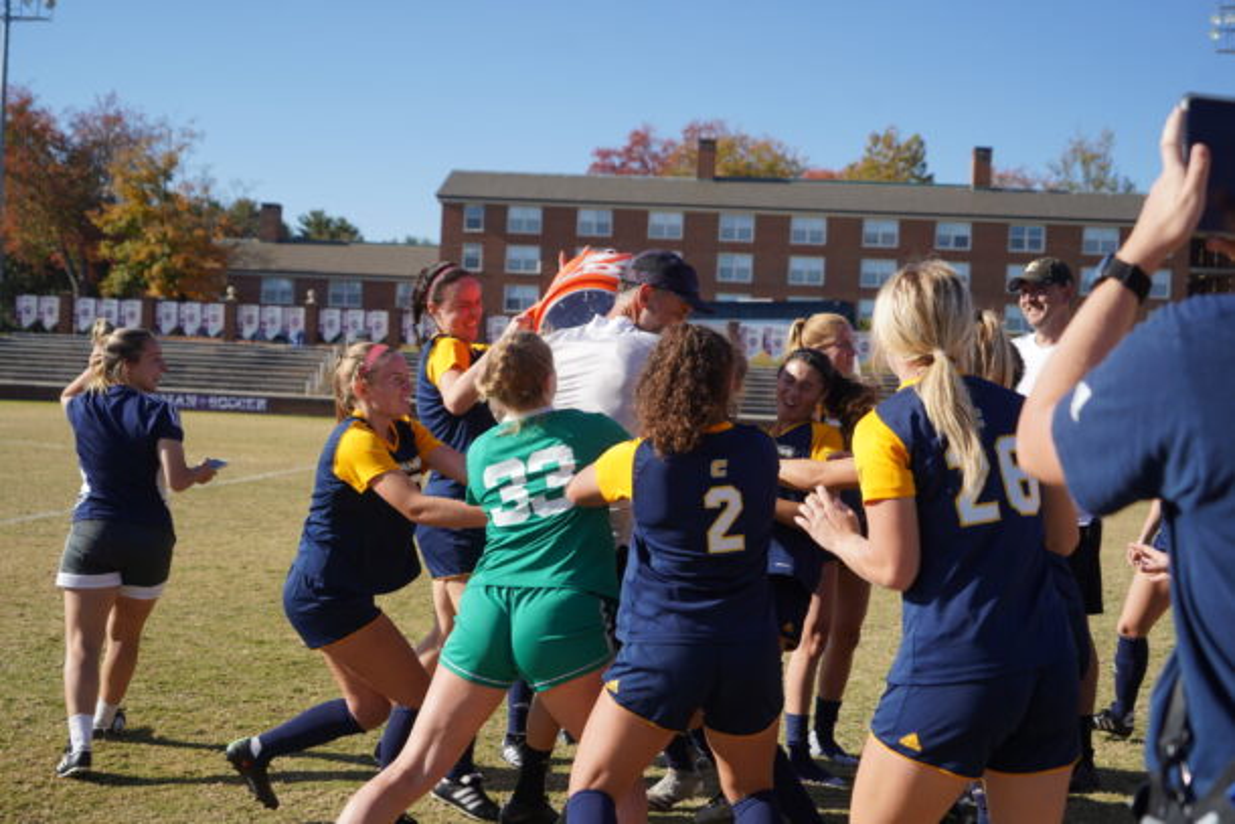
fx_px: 1475
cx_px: 618
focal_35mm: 43
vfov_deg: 31.2
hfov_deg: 45.4
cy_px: 412
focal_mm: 43
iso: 100
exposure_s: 1/400
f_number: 5
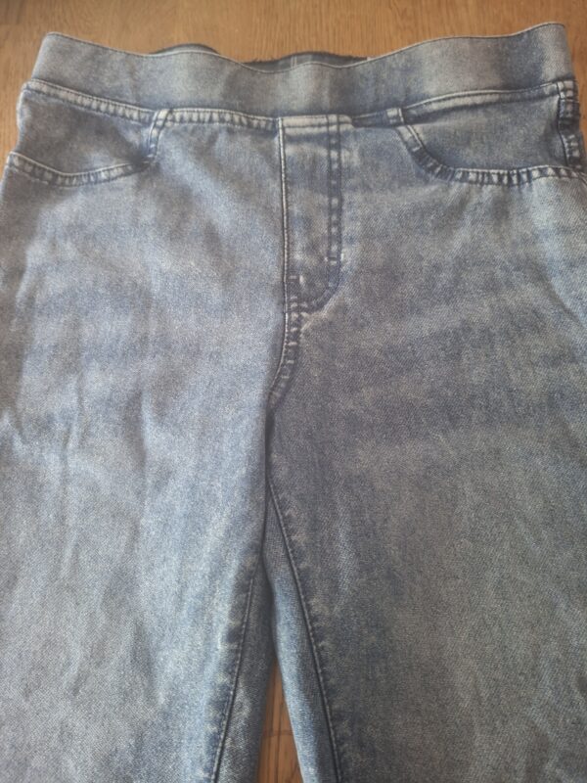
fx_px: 520
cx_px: 294
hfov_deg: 58.9
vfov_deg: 73.9
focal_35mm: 23
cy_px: 392
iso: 800
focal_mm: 5.54
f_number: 1.8
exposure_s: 1/25
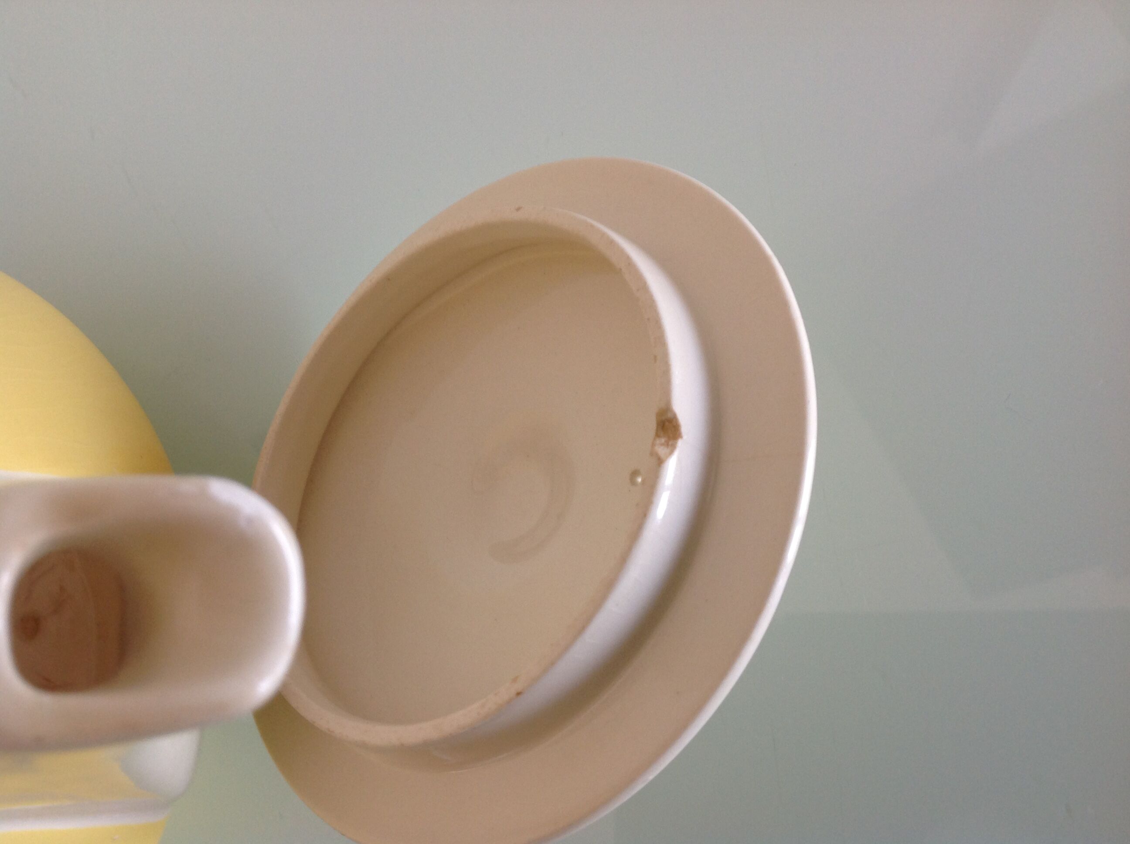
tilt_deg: -77.0
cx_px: 565
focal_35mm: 35
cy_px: 422
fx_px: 1141
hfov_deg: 52.7
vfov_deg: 40.6
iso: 50
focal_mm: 4.28
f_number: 2.4
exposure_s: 1/15
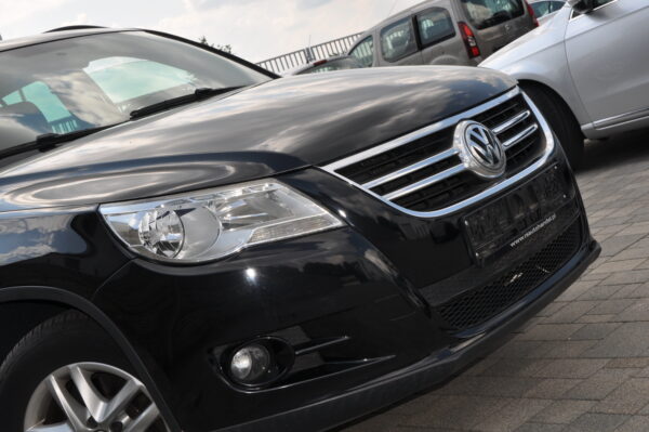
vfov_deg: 25.7
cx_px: 324
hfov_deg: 37.9
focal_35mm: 52
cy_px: 216
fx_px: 946
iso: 200
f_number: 14
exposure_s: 1/200
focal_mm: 35
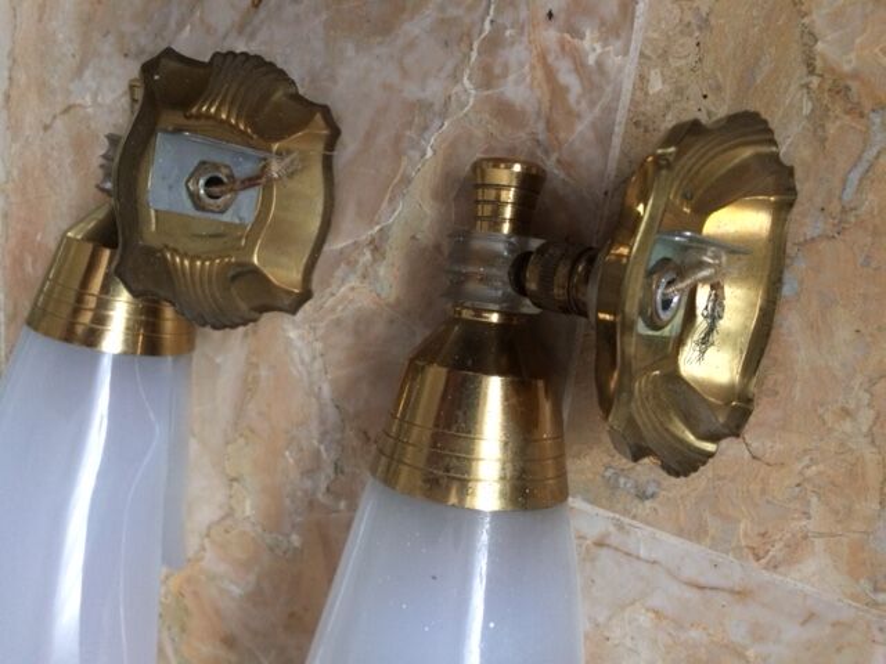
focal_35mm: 29
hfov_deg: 61.7
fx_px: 742
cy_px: 332
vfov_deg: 48.2
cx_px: 443
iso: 250
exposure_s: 1/20
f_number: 2.2
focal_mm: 4.15
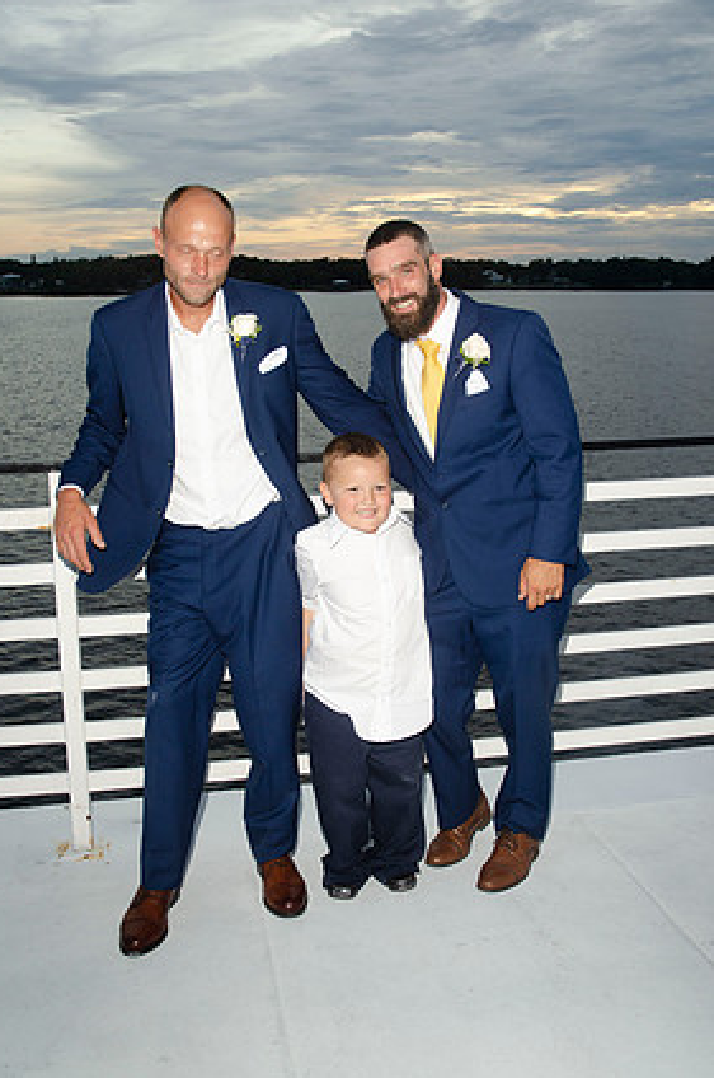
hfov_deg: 37.7
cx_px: 343
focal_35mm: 35
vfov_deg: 54.5
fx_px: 1045
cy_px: 521
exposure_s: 1/100
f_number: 5.6
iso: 200
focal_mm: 22
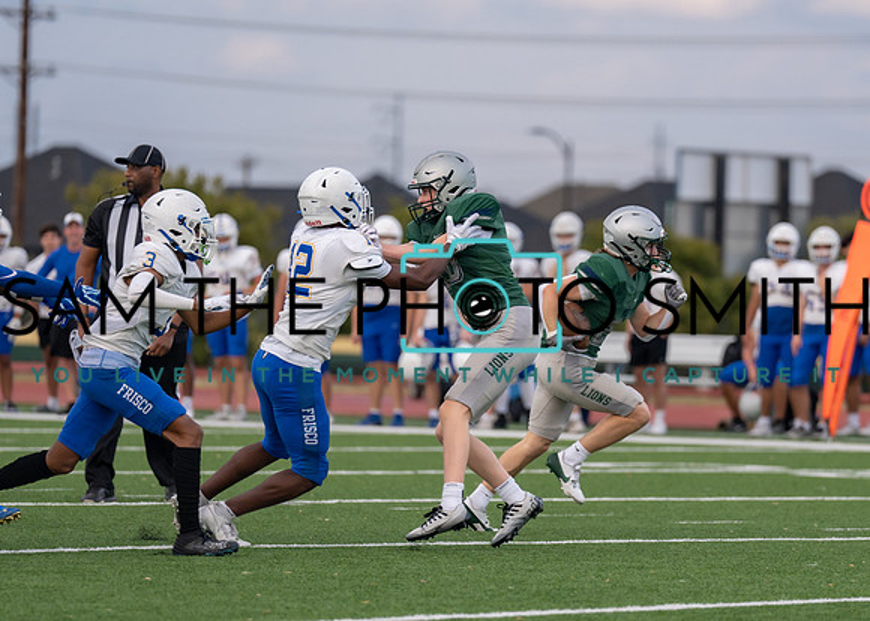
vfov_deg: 4.6
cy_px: 342
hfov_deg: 6.4
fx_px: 7802
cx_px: 540
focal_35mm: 316
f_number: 2.8
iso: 250
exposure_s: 1/1250
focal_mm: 200
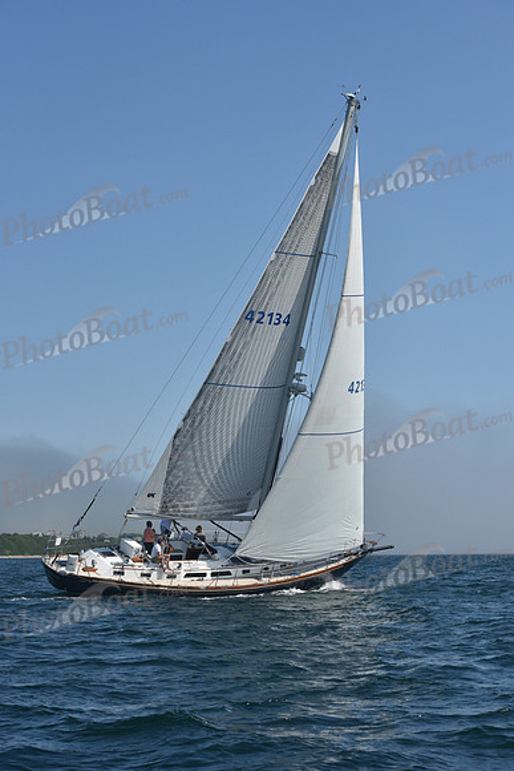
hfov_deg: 19.5
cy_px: 386
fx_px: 1498
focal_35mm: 70
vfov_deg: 28.8
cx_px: 257
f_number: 9
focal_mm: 70
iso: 320
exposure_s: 1/1600
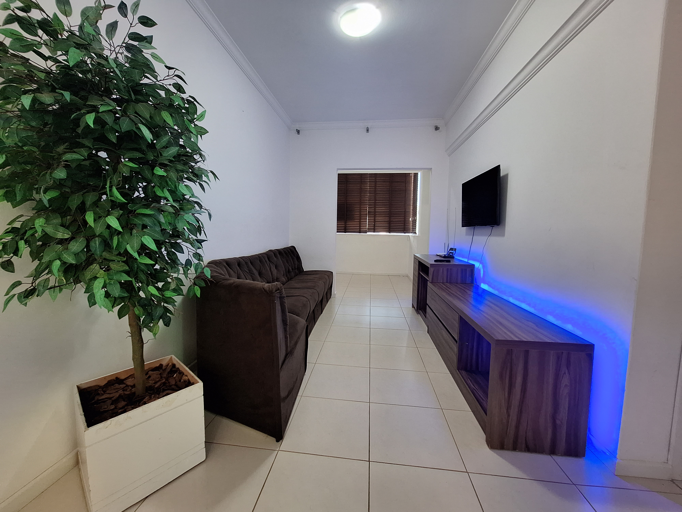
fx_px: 256
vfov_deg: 89.9
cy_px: 256
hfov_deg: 106.2
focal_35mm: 13
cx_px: 341
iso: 100
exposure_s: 1/40
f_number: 2.2
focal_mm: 1.74
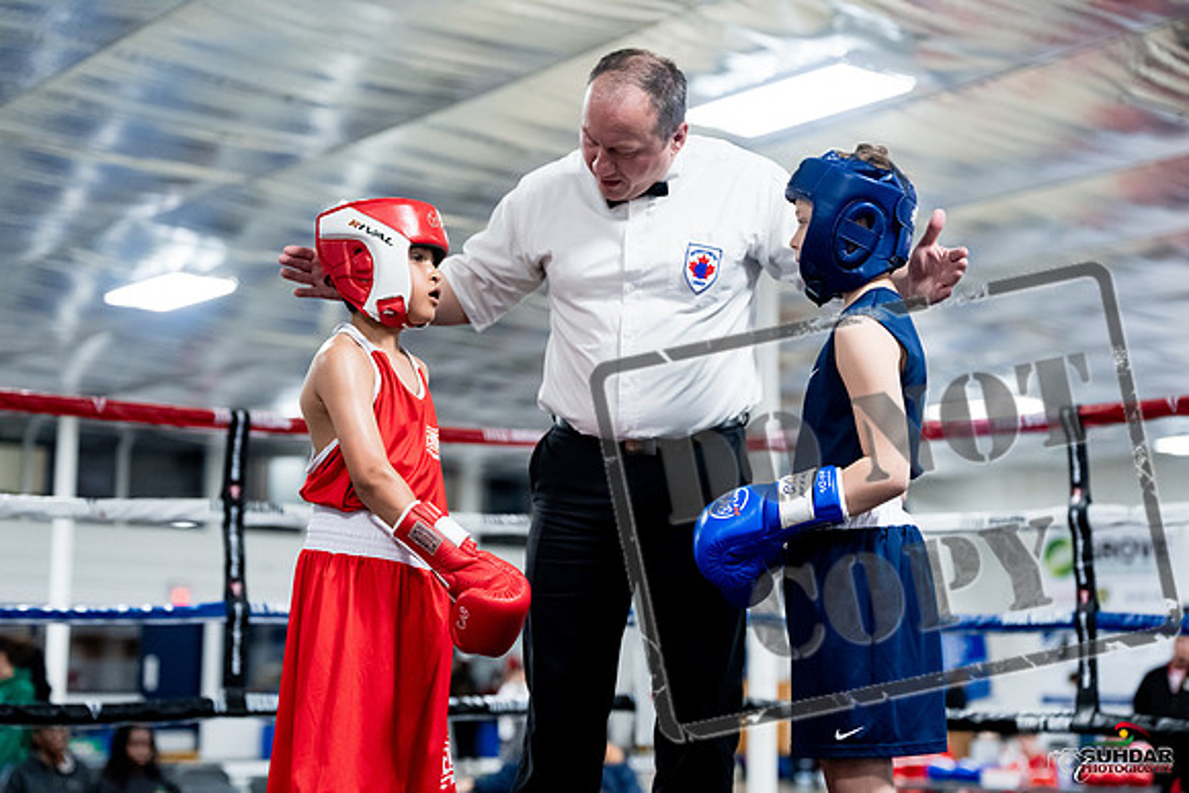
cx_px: 594
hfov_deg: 31.9
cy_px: 396
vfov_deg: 21.6
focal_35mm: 63
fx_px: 2081
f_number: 2.2
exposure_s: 1/800
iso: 4000
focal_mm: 63
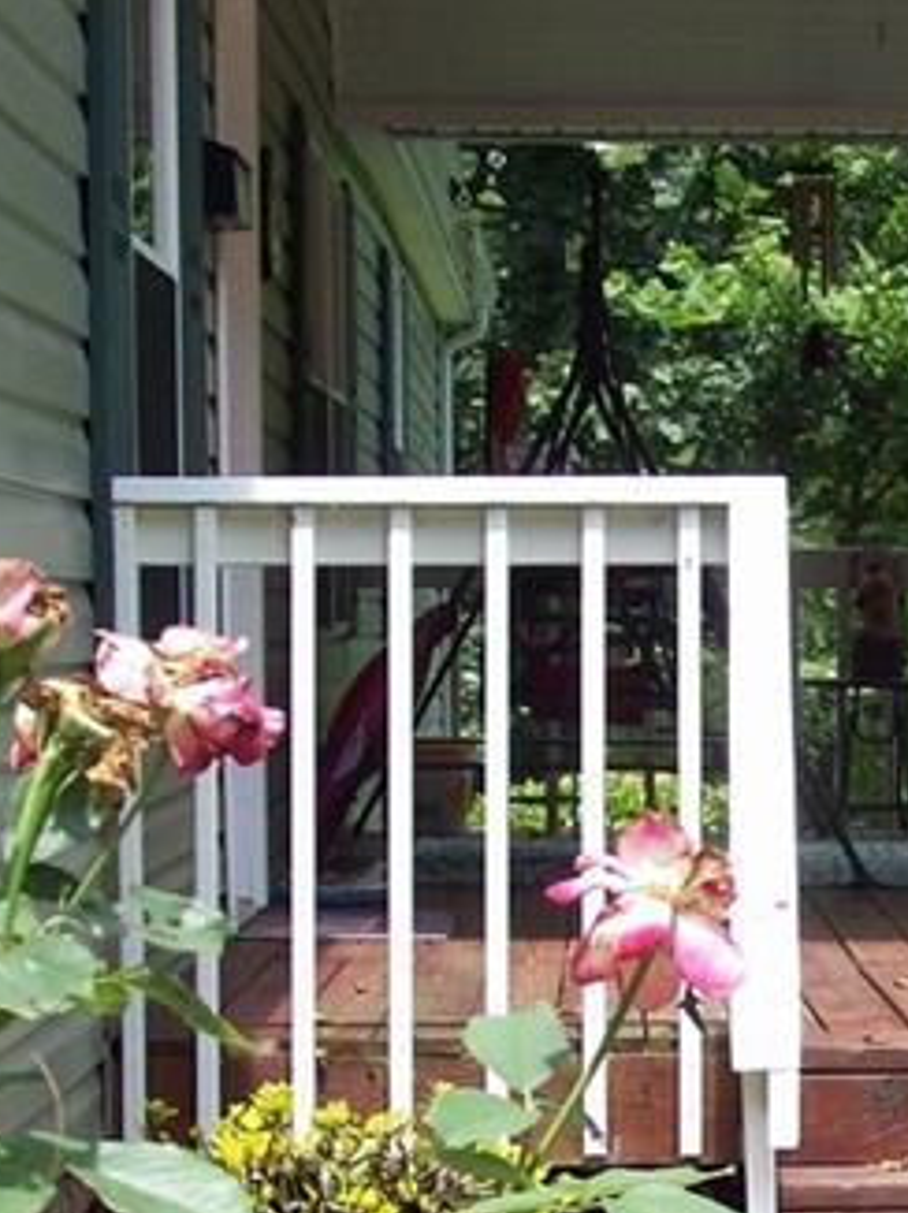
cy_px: 1124
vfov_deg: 14.8
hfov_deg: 11.1
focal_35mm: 132
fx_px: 4623
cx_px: 953
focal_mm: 9.4
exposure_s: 1/324
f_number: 3.4
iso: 80
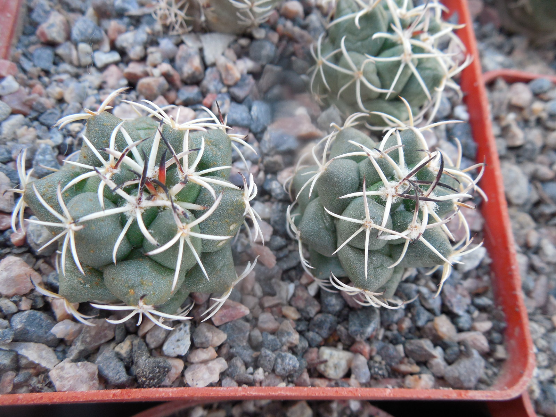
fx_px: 498
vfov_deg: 45.4
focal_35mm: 31
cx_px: 278
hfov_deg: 58.4
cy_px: 208
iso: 200
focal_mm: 5.6
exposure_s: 1/30
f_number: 3.6
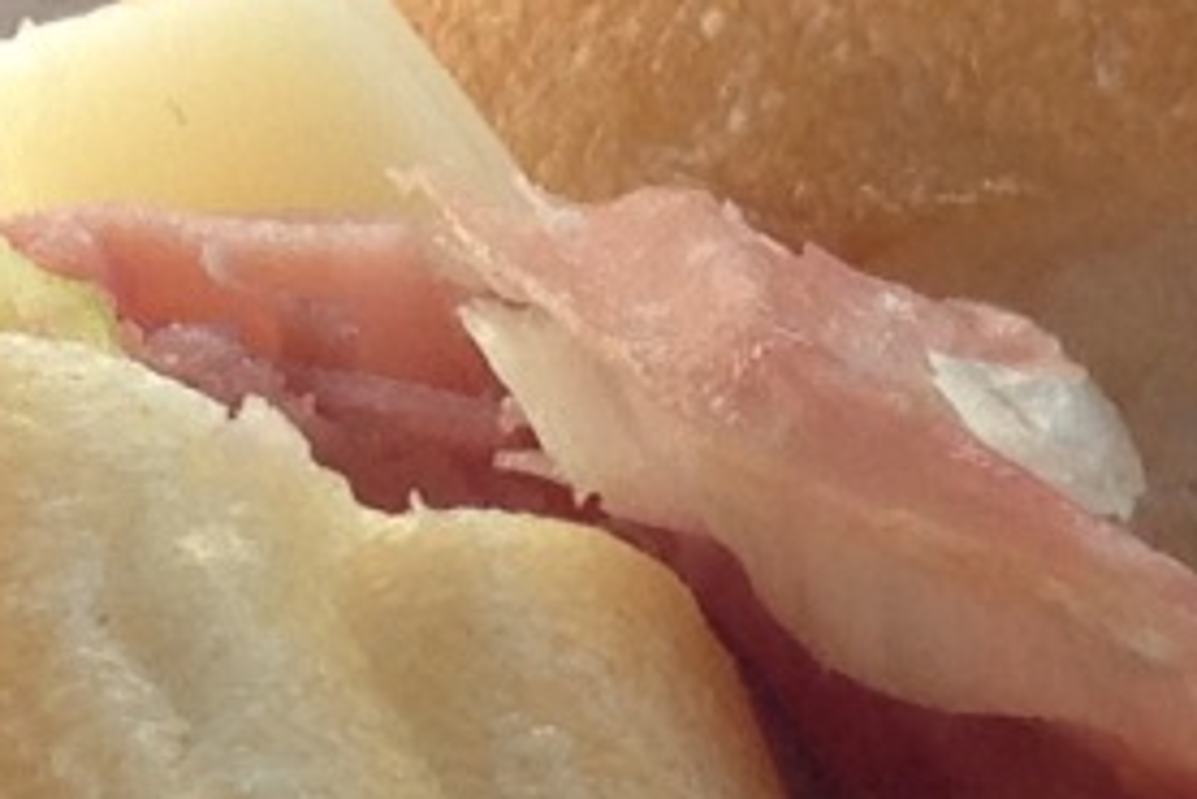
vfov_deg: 5.0
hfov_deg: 7.3
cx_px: 2472
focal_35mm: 269
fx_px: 8949
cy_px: 1538
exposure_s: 1/274
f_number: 2.4
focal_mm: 4.28
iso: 50
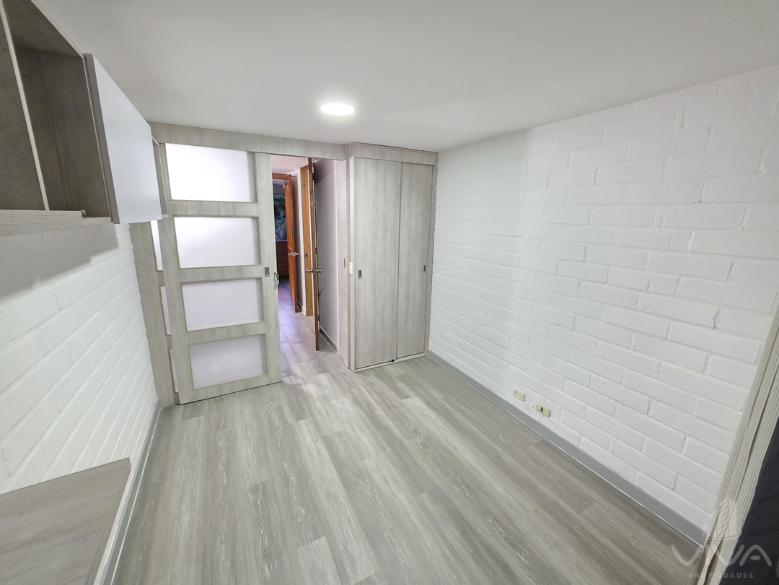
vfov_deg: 89.9
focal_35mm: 13
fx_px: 293
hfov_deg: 106.2
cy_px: 292
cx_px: 390
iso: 800
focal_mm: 2.2
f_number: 1.9
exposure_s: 1/60
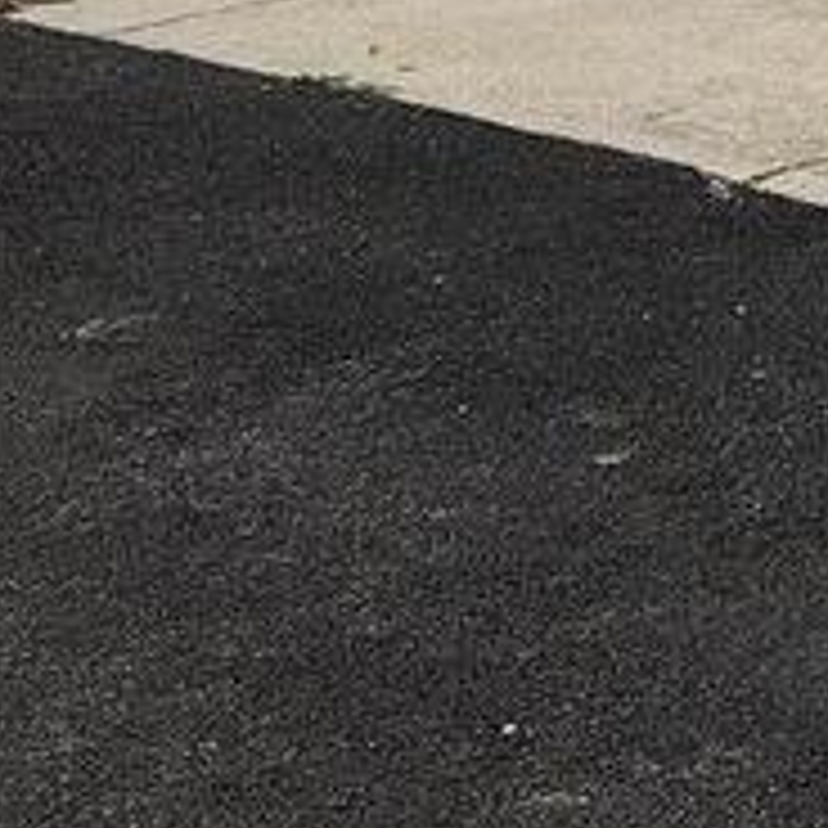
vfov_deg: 10.4
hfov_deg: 10.4
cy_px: -634
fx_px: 4303
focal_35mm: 159
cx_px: 1485
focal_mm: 5.4
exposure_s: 1/302
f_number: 1.8
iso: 20
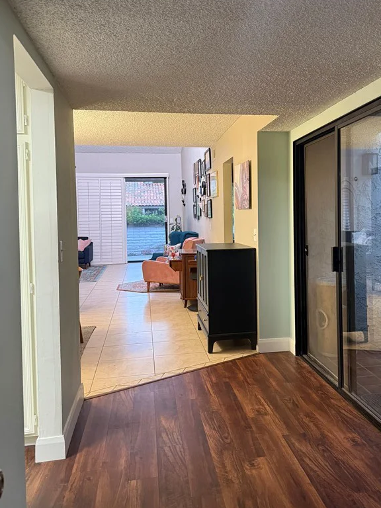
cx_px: 246
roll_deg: +0.6
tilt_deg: -1.4
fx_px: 470
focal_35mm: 32
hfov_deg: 43.7
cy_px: 224
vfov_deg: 56.7
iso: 400
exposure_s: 1/59
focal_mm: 6.76
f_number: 1.78
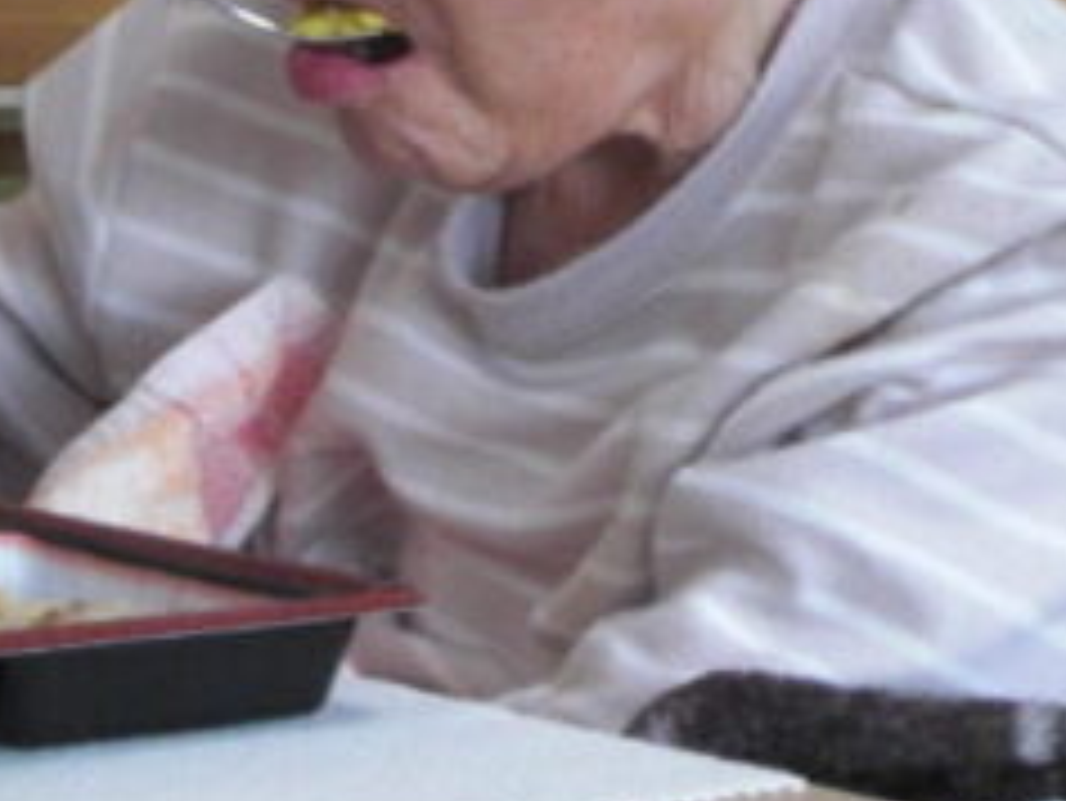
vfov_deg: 8.9
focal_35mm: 167
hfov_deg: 11.8
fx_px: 5145
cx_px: 364
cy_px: 40
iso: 400
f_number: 4.1
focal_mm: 11.7
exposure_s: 1/125
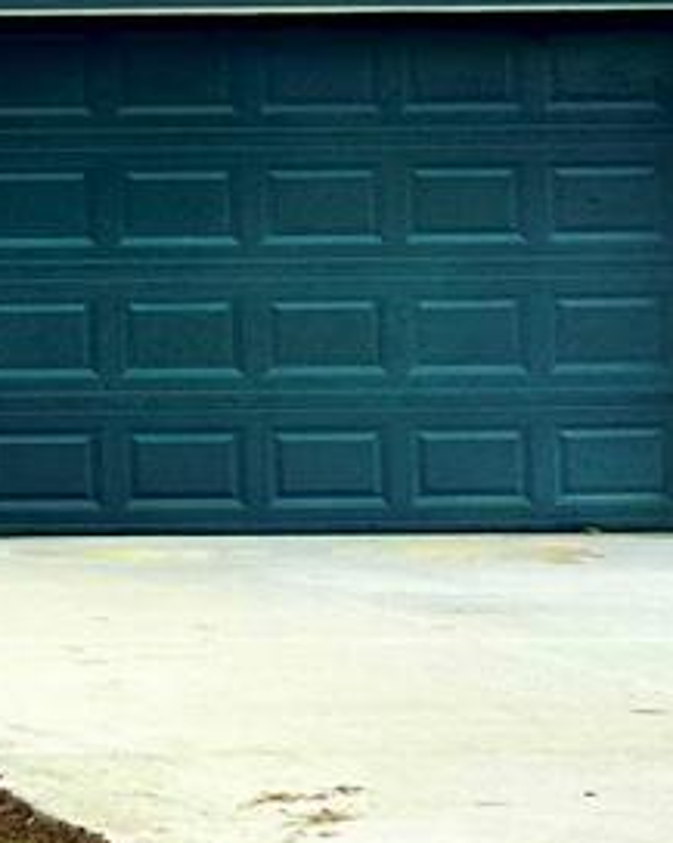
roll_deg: +0.9
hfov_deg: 9.6
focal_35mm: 138
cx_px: -1058
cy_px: 220
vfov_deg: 13.9
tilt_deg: +3.0
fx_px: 3442
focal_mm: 6.86
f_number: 1.78
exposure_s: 1/1157
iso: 80
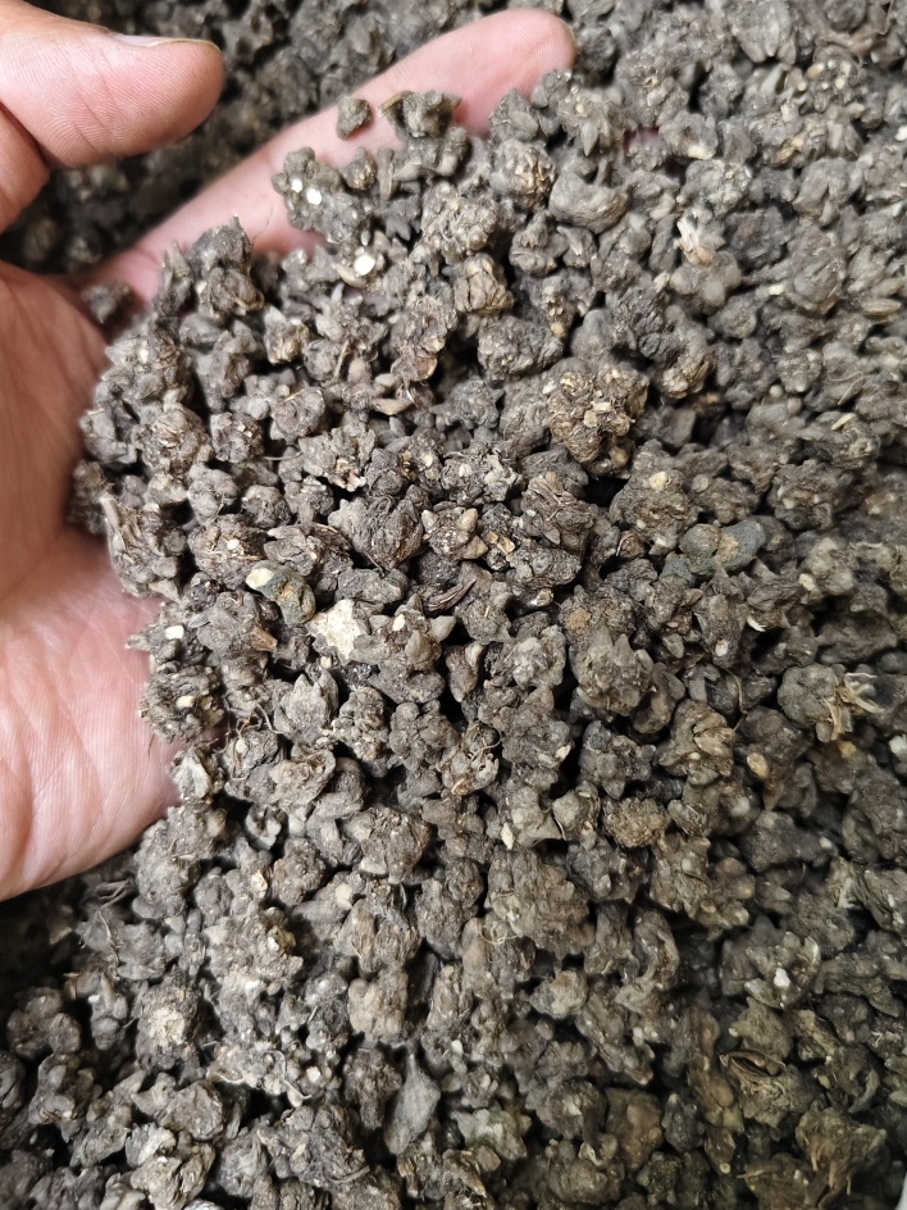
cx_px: 475
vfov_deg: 67.2
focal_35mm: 26
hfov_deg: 53.0
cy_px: 551
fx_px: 908
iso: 3584
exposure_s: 1/479
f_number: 1.88
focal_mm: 5.56
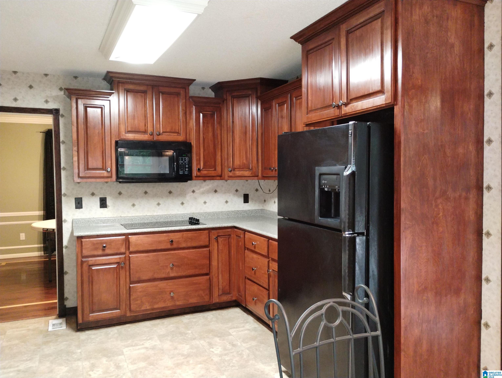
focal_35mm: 28
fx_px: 407
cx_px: 251
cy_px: 189
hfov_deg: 63.4
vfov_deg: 49.9
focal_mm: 4.27
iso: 1722
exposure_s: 1/20
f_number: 1.8
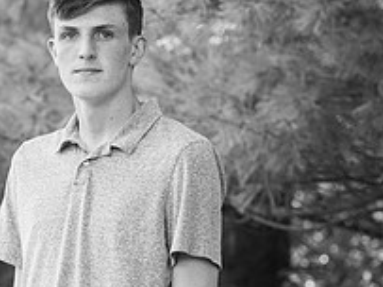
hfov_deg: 5.6
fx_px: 3892
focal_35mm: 352
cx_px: 115
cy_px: 208
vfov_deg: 4.2
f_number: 6.3
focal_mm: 165
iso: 500
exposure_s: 1/200
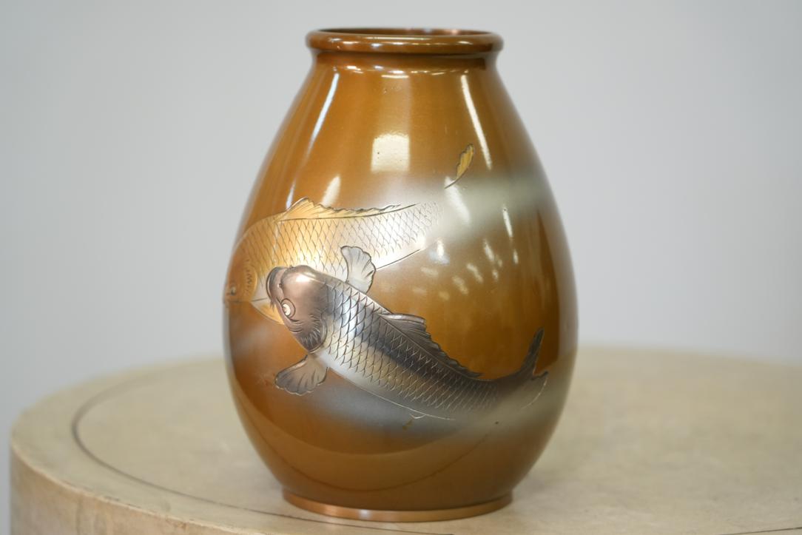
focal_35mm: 105
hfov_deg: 19.5
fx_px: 2339
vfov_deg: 13.0
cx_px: 401
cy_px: 268
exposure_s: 1/125
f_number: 4
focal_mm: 105
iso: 1250
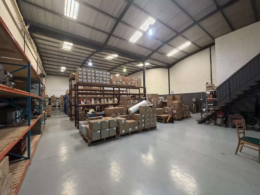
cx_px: 130
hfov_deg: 102.1
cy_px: 98
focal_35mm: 14
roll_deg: +1.3
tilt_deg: +1.7
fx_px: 105
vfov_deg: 85.7
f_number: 2.2
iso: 320
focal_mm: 2.22
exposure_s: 1/50
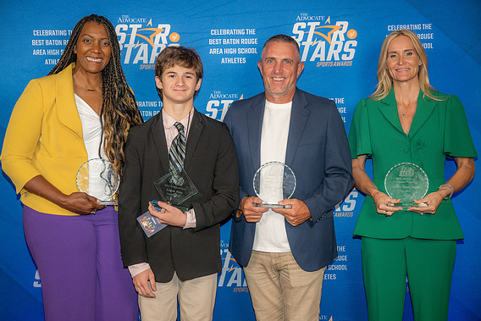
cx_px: 238
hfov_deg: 41.1
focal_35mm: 48
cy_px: 162
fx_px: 641
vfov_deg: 28.1
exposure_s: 1/160
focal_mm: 47
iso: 320
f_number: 3.2
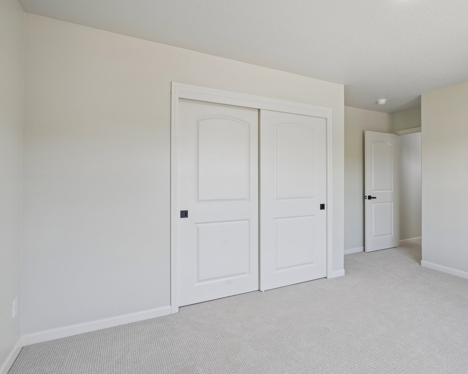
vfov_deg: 70.8
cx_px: 264
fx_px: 263
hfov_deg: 82.9
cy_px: 181
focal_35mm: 19
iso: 400
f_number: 8
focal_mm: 16
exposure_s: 1/50
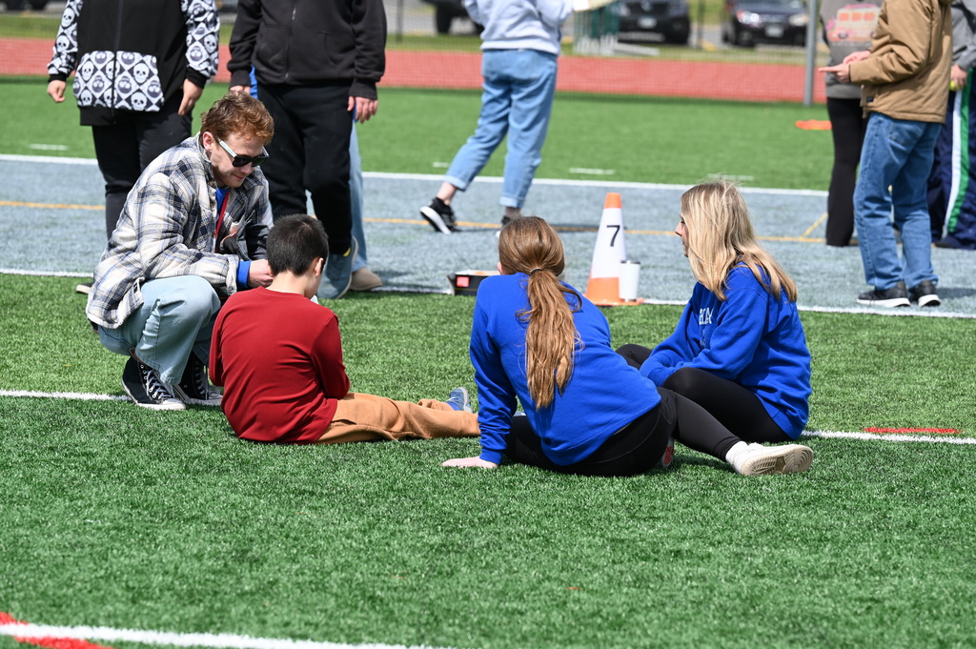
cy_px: 324
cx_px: 488
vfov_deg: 8.6
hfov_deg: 12.8
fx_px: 4334
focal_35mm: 160
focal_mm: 160
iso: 100
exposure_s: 1/500
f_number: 5.6
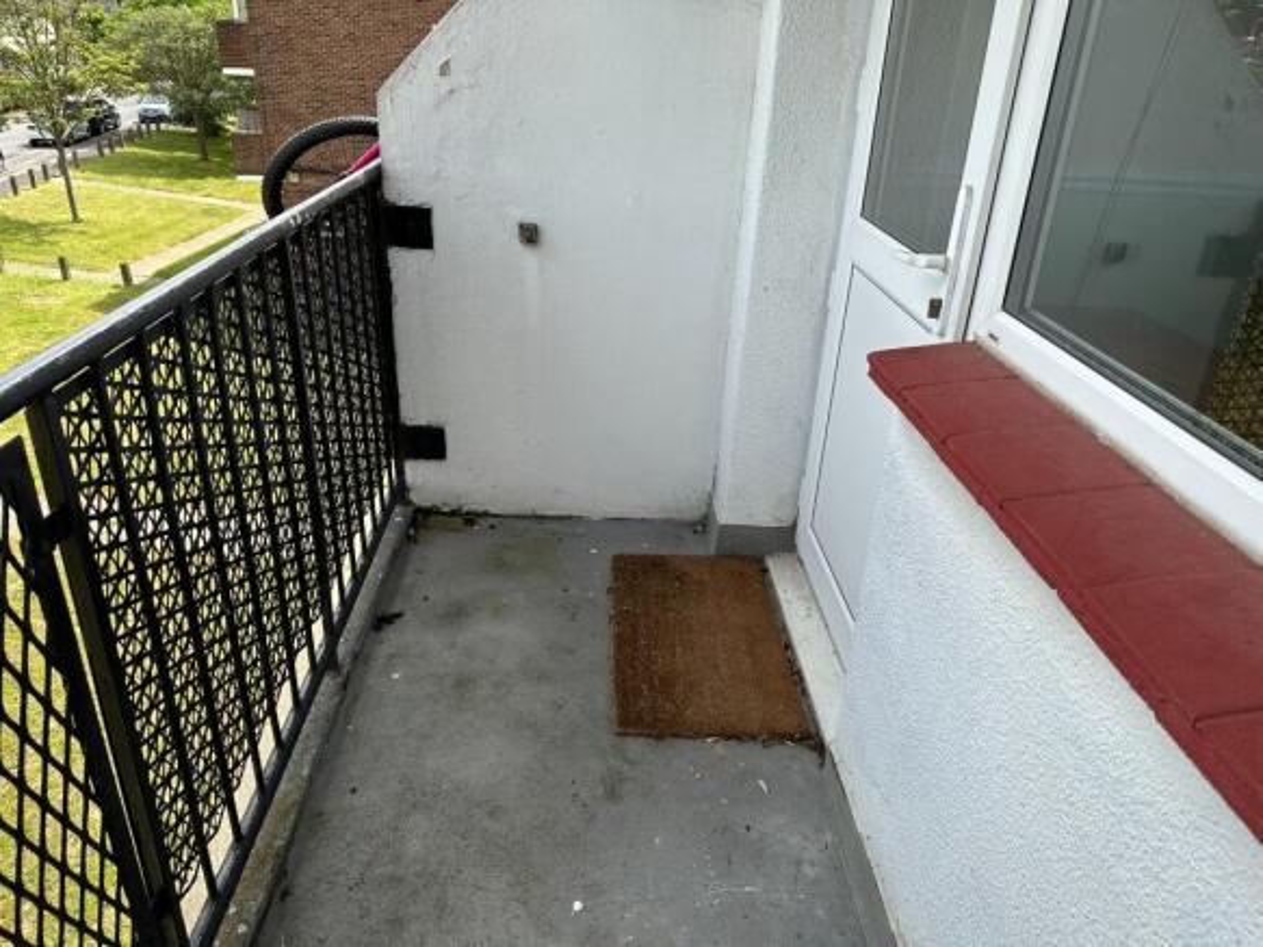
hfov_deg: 71.6
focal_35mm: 24
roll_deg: -2.7
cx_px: 632
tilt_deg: -25.2
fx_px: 875
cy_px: 474
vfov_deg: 56.8
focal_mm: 6.86
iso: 80
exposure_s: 1/1812
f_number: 1.78
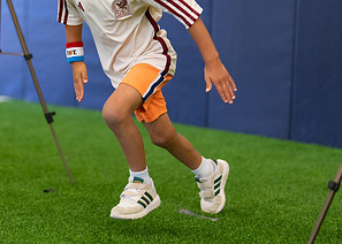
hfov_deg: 19.1
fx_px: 1010
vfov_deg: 13.8
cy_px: 78
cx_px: 75
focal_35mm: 104
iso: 1600
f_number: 1.2
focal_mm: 50
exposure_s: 1/1000
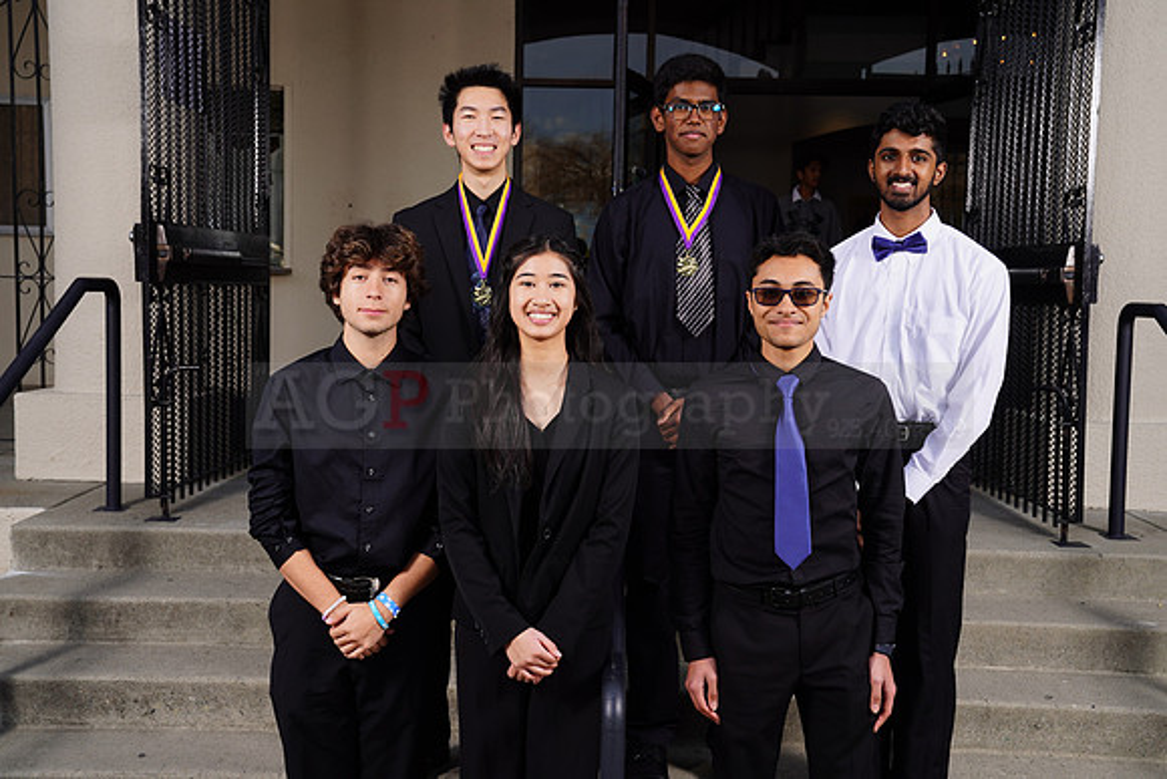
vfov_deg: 31.9
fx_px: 1362
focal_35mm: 42
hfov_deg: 46.4
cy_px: 390
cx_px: 584
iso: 100
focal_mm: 42
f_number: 6.3
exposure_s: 1/200
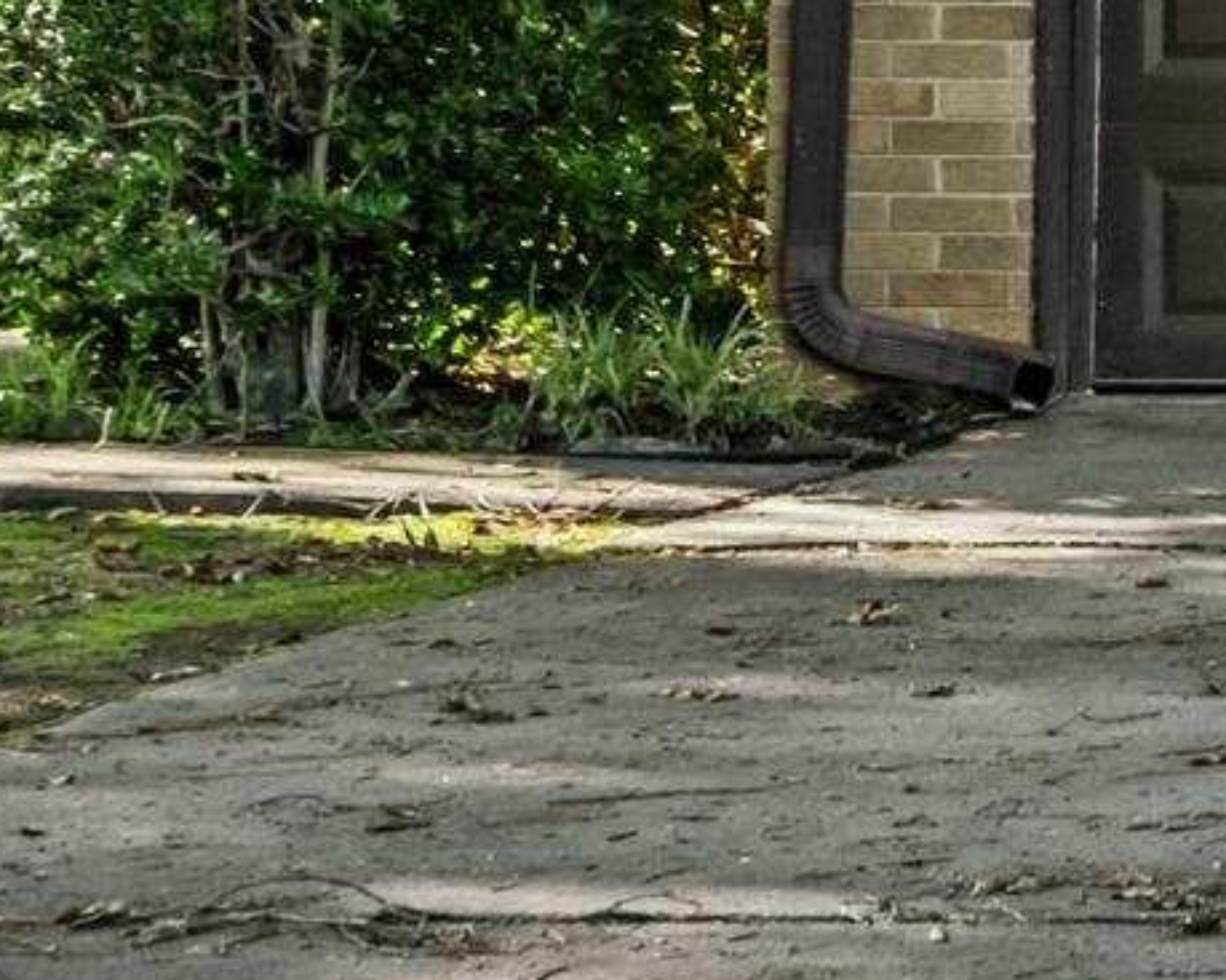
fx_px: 6675
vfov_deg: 8.2
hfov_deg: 9.3
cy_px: -431
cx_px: 2981
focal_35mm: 184
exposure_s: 1/125
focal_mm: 24
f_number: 6.4
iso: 400
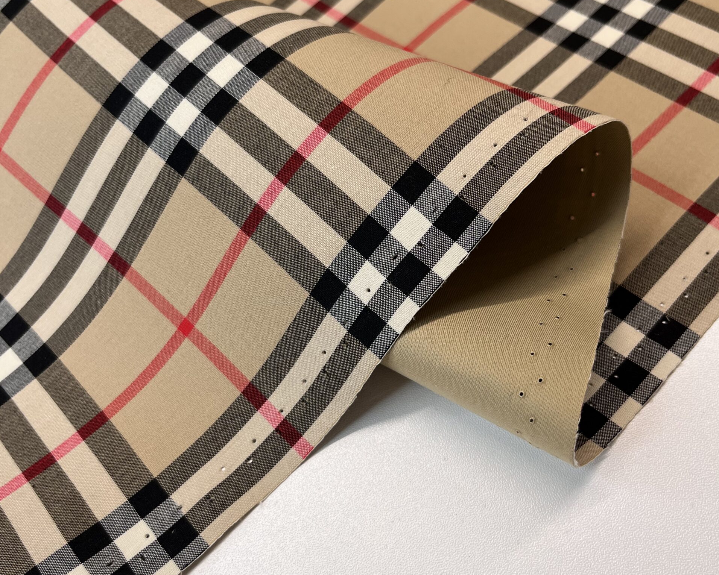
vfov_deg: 43.4
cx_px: 361
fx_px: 724
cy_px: 290
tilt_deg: -58.3
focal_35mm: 34
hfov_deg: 52.8
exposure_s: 1/100
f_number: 1.6
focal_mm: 5.1
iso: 32
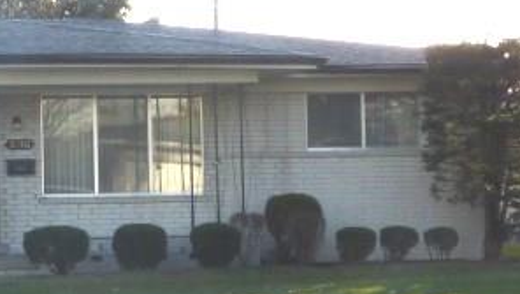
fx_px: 1559
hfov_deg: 18.5
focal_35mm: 113
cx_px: 21
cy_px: 176
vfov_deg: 10.7
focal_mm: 4.4
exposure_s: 1/250
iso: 80
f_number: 4
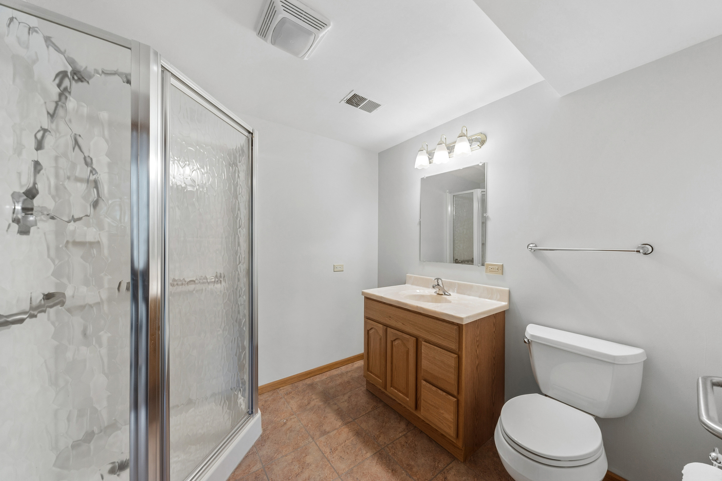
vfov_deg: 89.9
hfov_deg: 112.7
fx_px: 241
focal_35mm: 12
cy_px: 240
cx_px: 361
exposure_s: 1/13
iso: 400
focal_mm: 12
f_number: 8
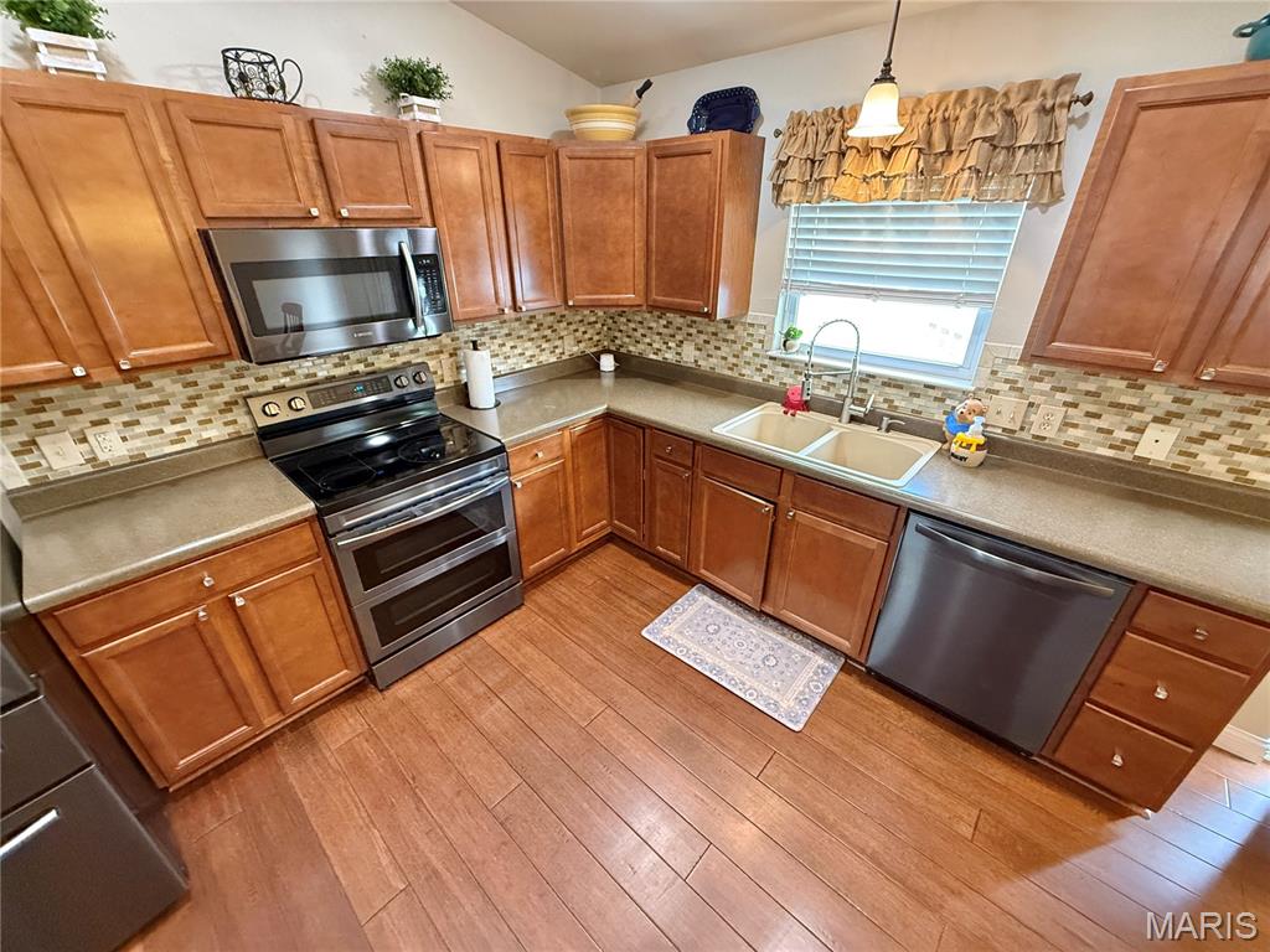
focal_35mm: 14
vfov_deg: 85.7
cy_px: 476
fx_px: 514
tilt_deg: -25.5
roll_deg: +0.0
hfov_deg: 102.1
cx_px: 635
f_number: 2.2
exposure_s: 1/60
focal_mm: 2.22
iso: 640
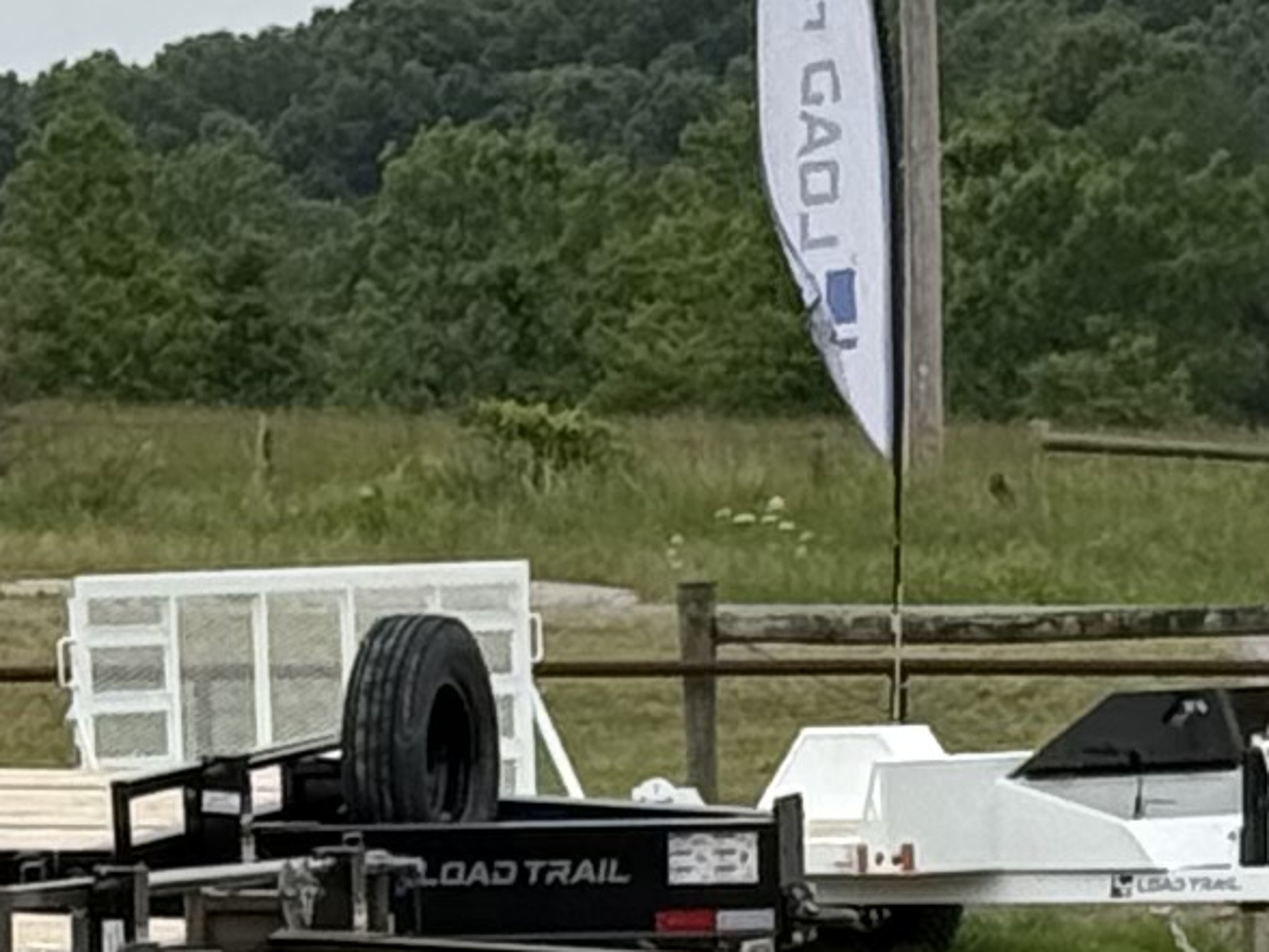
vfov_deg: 4.5
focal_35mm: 329
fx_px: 12061
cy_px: 1563
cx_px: 1739
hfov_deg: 6.0
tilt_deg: -6.5
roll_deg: +0.6
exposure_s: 1/3704
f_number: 1.78
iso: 100
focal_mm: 6.76
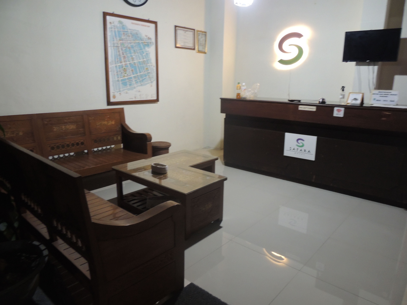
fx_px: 282
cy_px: 152
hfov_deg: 71.6
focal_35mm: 24
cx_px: 204
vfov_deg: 56.8
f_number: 3
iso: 450
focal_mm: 4.3
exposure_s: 1/8
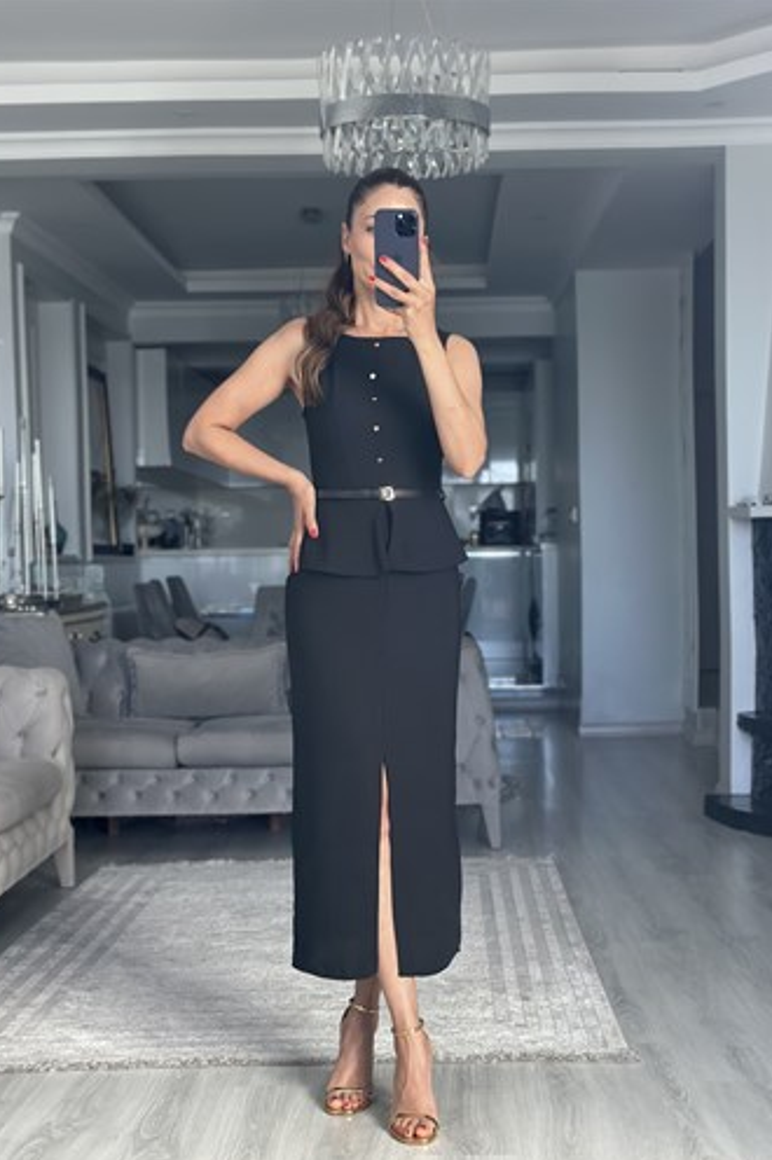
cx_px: 374
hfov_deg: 26.4
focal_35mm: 51
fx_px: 1643
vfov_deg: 38.9
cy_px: 587
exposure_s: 1/112
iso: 125
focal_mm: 6.86
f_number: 1.78
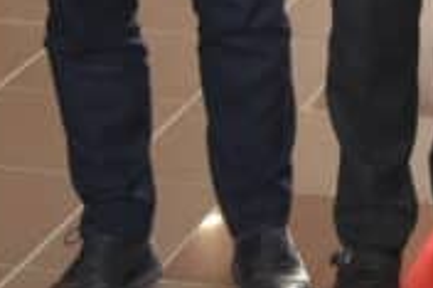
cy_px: -318
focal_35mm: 200
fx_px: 2403
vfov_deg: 6.6
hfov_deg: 10.3
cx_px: 374
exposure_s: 1/100
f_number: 5
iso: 800
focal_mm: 22
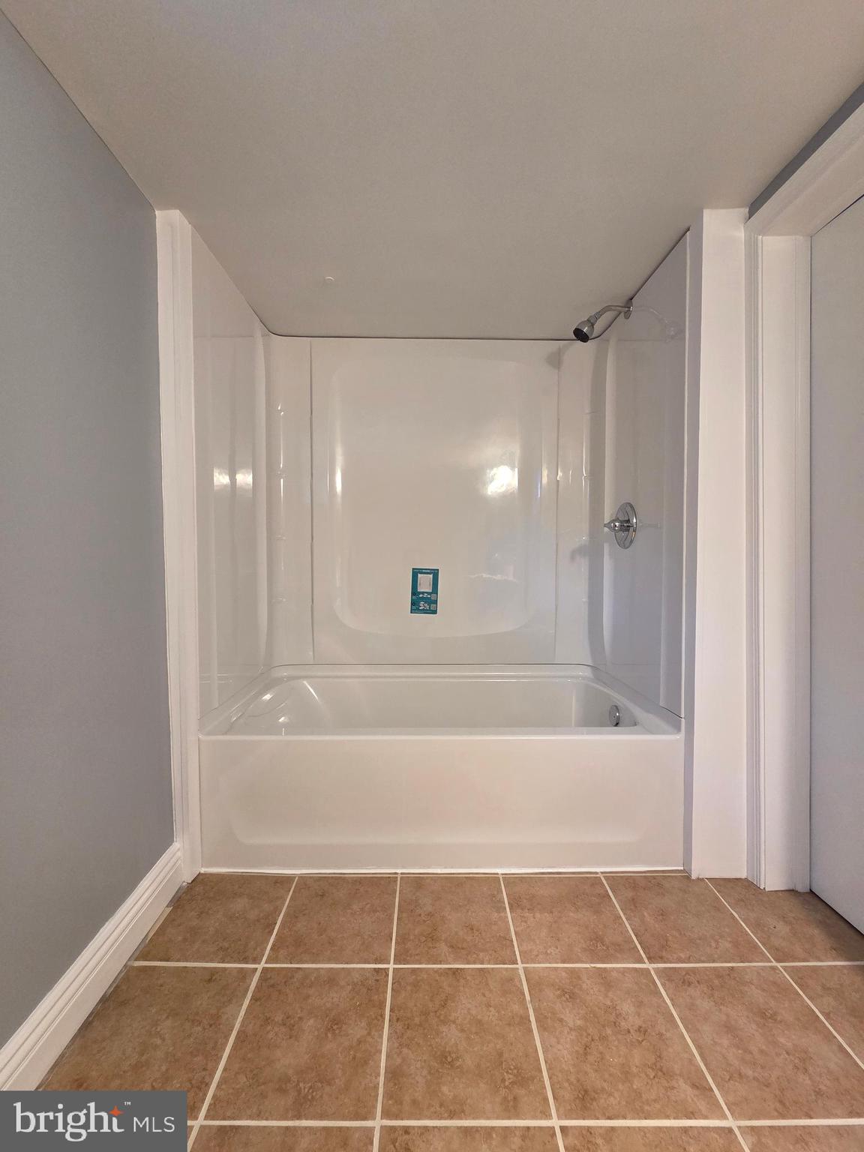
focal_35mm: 13
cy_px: 576
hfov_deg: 89.9
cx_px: 432
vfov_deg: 106.2
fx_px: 433
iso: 320
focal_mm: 2.2
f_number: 2.2
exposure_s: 1/60
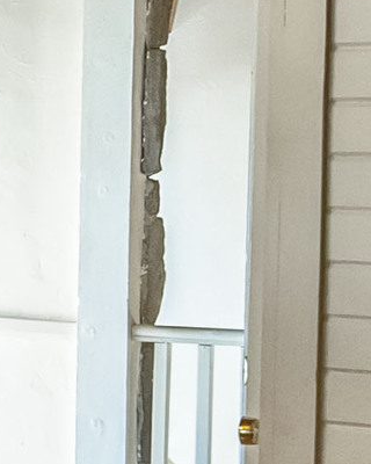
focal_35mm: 101
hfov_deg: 12.4
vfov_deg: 18.6
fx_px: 1386
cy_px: 437
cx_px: -481
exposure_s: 1/30
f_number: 5.6
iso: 1600
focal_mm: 14
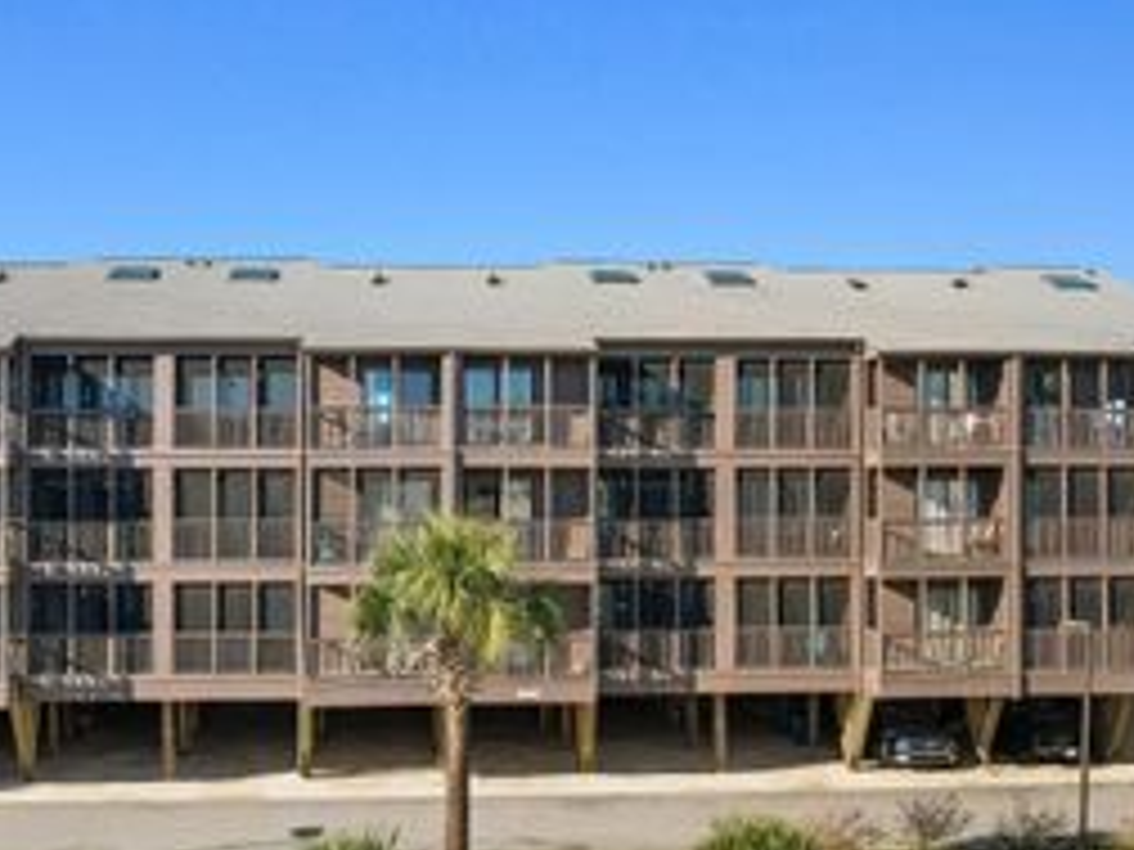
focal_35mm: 42
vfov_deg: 34.3
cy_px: 452
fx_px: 1376
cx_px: 436
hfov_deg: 44.5
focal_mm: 8.38
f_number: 2.8
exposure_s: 1/400
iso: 120
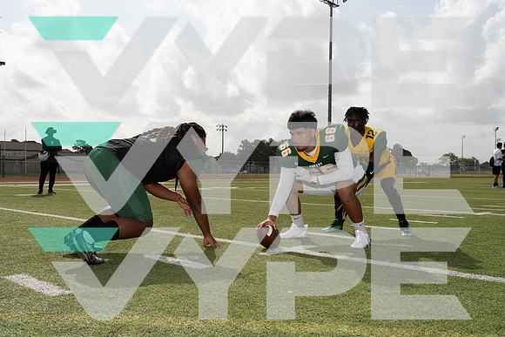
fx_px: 477
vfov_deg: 38.9
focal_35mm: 34
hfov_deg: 55.8
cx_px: 252
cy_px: 168
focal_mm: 34
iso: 100
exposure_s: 1/250
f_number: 11
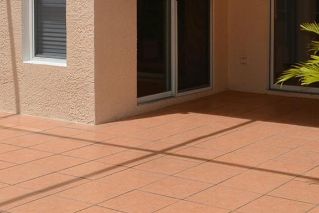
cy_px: 19
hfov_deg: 26.7
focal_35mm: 75
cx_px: 228
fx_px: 665
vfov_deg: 17.9
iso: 100
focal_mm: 18
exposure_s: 1/200
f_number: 9
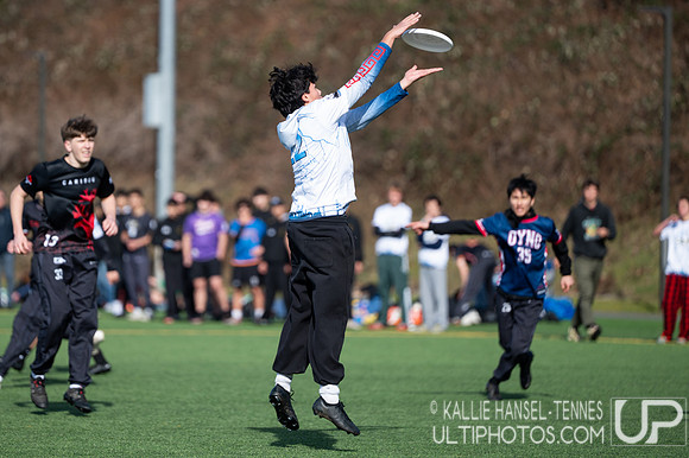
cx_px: 271
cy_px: 171
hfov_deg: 7.9
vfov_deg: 5.3
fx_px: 4987
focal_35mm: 261
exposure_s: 1/1600
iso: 100
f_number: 2.8
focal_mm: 200
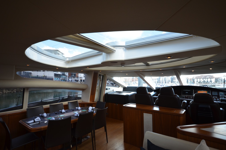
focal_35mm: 20
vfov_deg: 63.0
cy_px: 75
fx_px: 122
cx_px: 113
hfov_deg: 85.5
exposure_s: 1/100
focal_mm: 13
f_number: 5
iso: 400
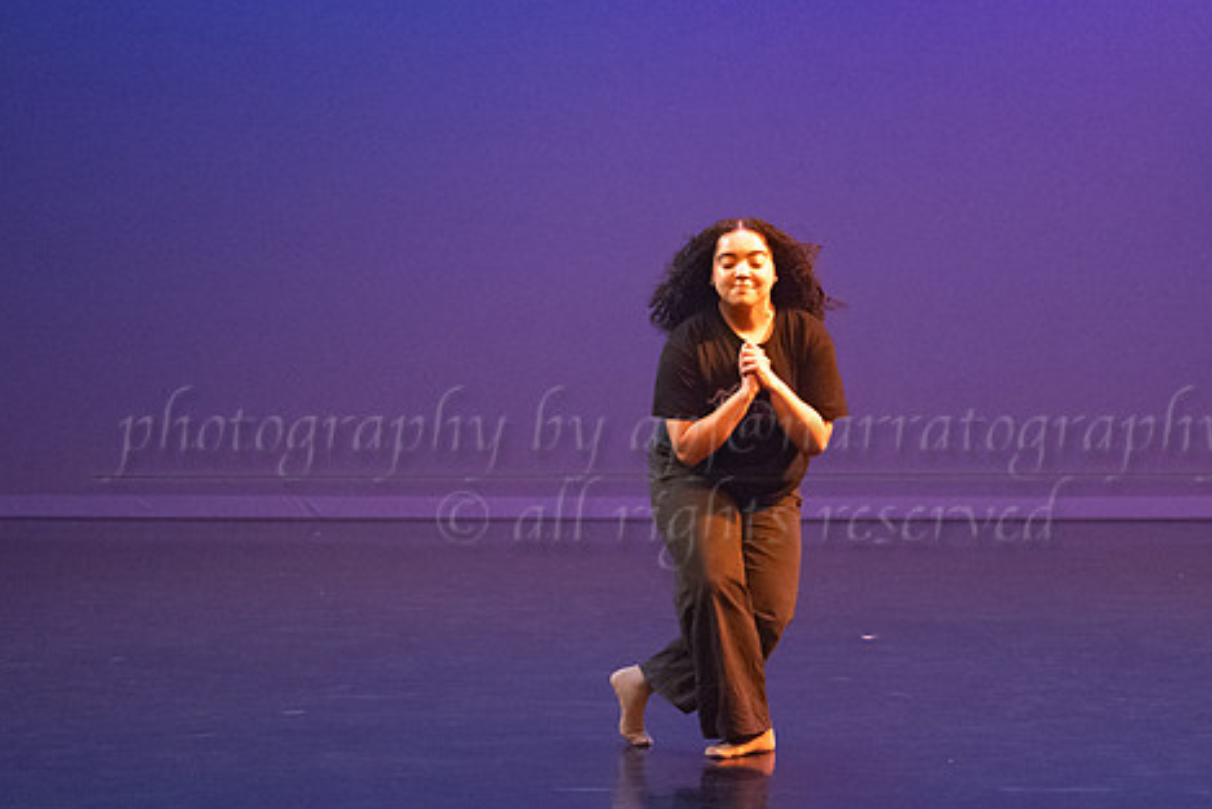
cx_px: 807
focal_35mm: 148
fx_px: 4984
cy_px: 506
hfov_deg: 13.8
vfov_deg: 9.3
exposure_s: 1/400
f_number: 4
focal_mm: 75
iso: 4000
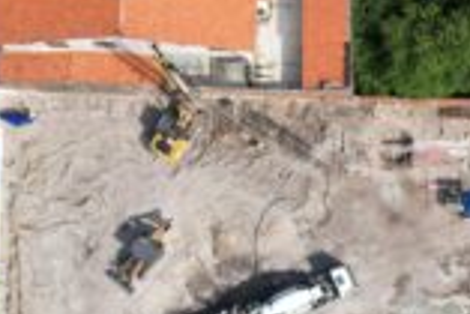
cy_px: 302
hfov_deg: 31.4
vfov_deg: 21.0
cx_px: 347
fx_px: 823
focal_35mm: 63
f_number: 2.8
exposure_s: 1/1500
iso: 120
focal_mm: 8.38
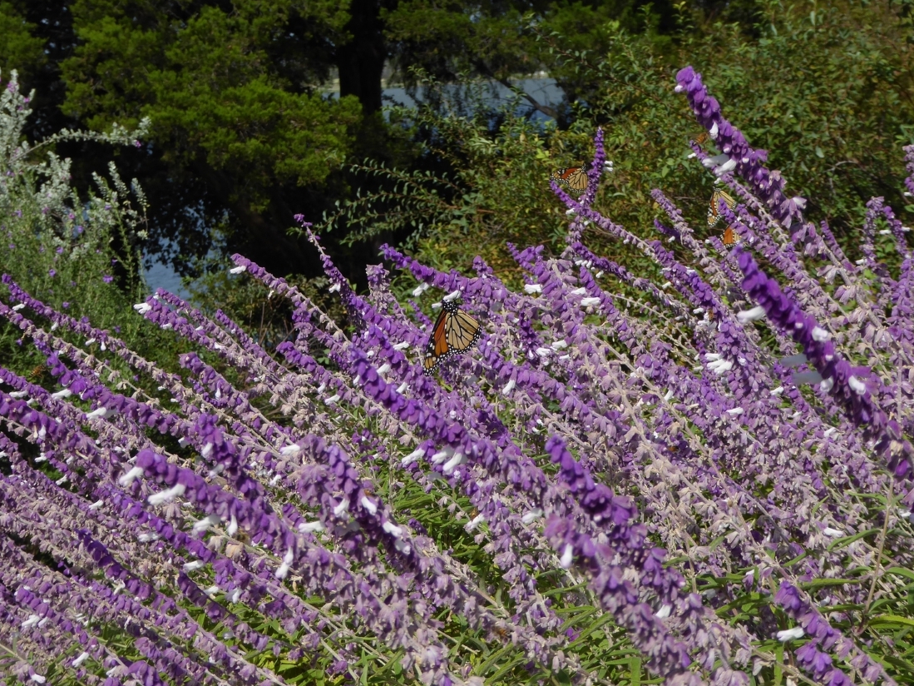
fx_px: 1874
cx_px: 449
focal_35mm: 71
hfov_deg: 27.4
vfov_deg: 20.7
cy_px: 317
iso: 80
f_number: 4.4
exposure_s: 1/640
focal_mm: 11.7
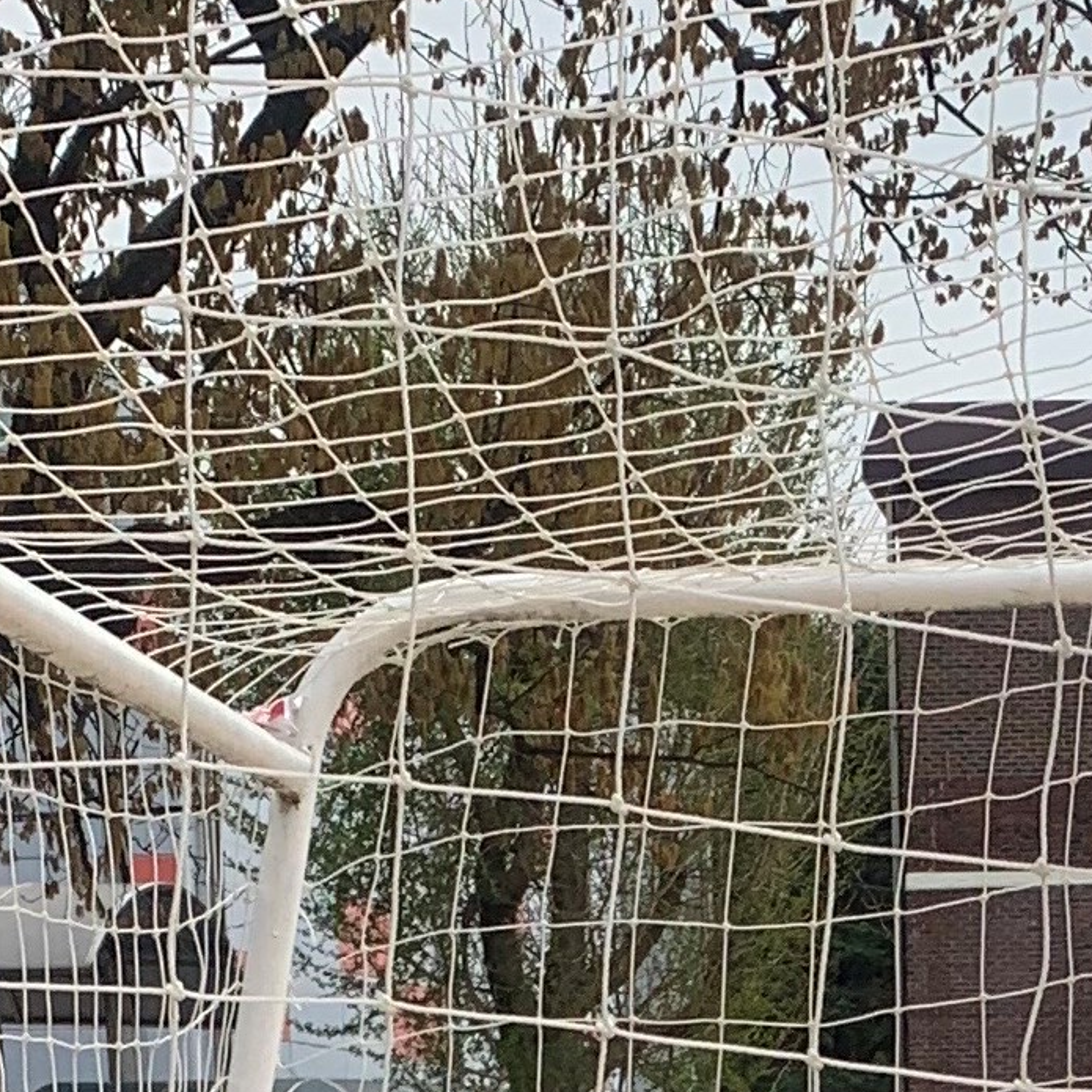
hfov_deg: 16.9
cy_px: 1134
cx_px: 1177
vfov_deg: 17.0
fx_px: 3569
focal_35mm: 100
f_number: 1.8
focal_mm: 4.25
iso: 25
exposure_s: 1/2915
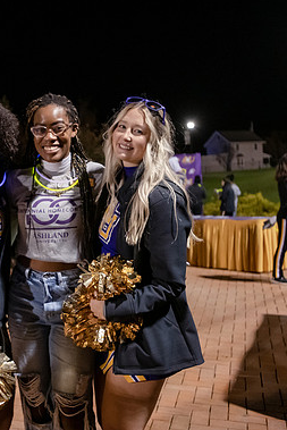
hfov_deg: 26.8
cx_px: 44
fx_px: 585
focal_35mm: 49
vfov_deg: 40.3
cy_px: 213
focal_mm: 32
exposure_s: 1/80
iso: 4000
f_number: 3.5
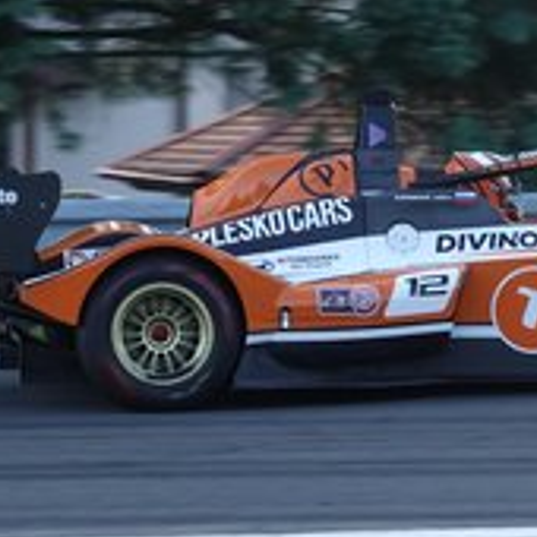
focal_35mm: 304
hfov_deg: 5.8
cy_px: 370
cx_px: 442
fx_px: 5336
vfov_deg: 5.8
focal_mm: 49.51
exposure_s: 1/800
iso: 500
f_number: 4
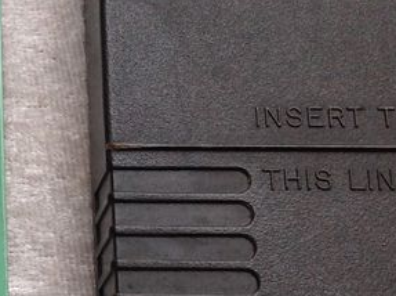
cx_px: -69
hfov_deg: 15.6
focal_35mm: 122
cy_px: 182
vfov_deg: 12.1
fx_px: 1393
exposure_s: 1/60
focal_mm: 4.28
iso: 64
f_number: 2.4
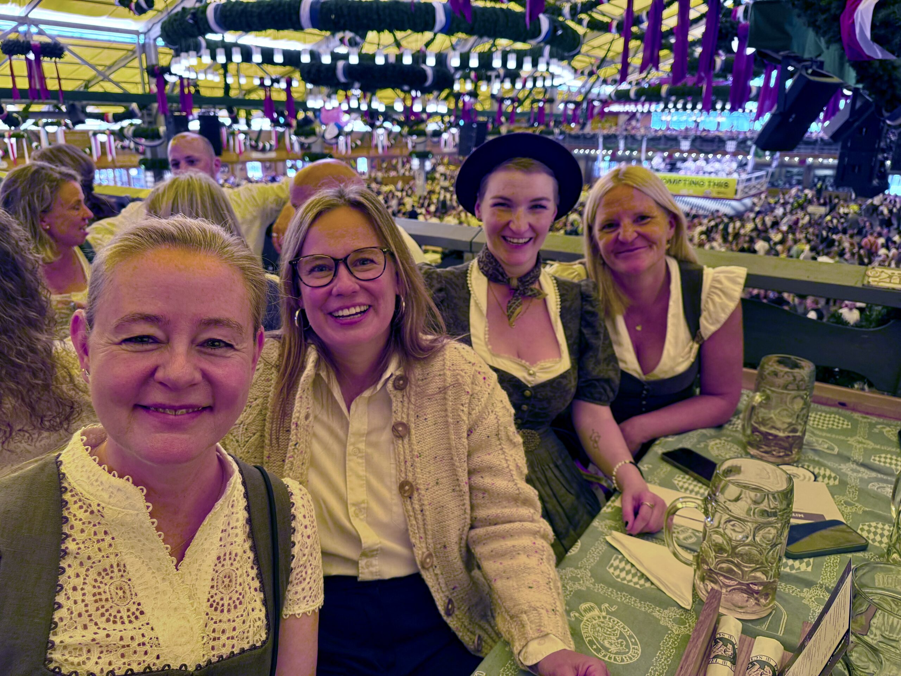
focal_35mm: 24
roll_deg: +0.1
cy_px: 338
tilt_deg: -16.4
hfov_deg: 71.6
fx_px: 625
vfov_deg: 56.8
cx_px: 450
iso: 200
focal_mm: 6.76
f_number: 1.78
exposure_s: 1/99
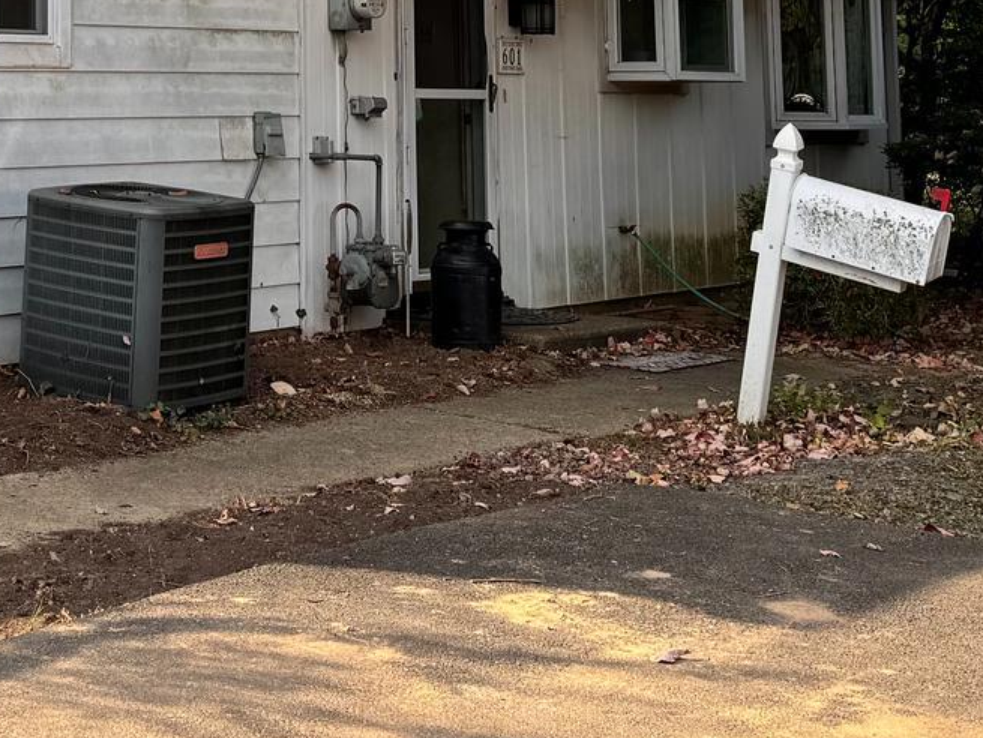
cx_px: 53
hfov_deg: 25.0
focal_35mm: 75
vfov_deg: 18.6
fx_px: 2131
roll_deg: -0.2
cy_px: -159
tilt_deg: +6.1
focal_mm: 6.76
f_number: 1.78
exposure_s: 1/1351
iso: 80
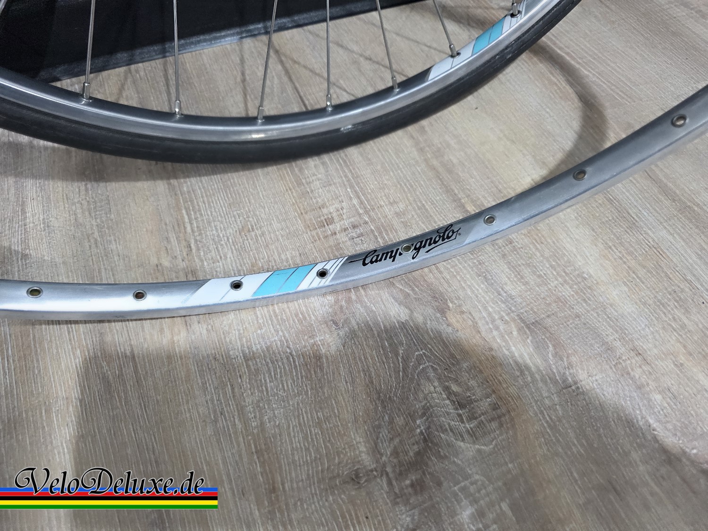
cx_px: 354
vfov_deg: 58.9
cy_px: 266
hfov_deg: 73.9
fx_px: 470
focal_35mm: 23
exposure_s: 1/100
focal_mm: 6.3
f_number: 1.7
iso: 320
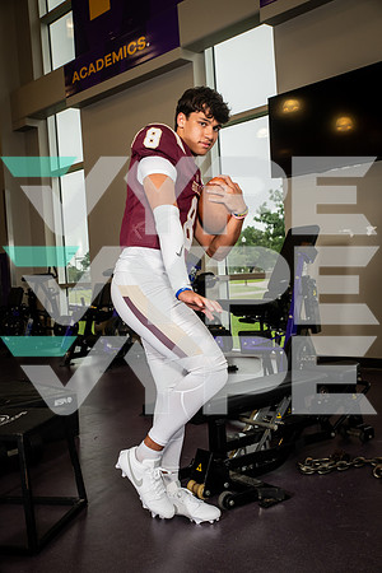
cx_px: 191
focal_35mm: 36
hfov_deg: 36.9
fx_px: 573
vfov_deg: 53.1
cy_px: 286
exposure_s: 1/250
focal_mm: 36
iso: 500
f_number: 5.6
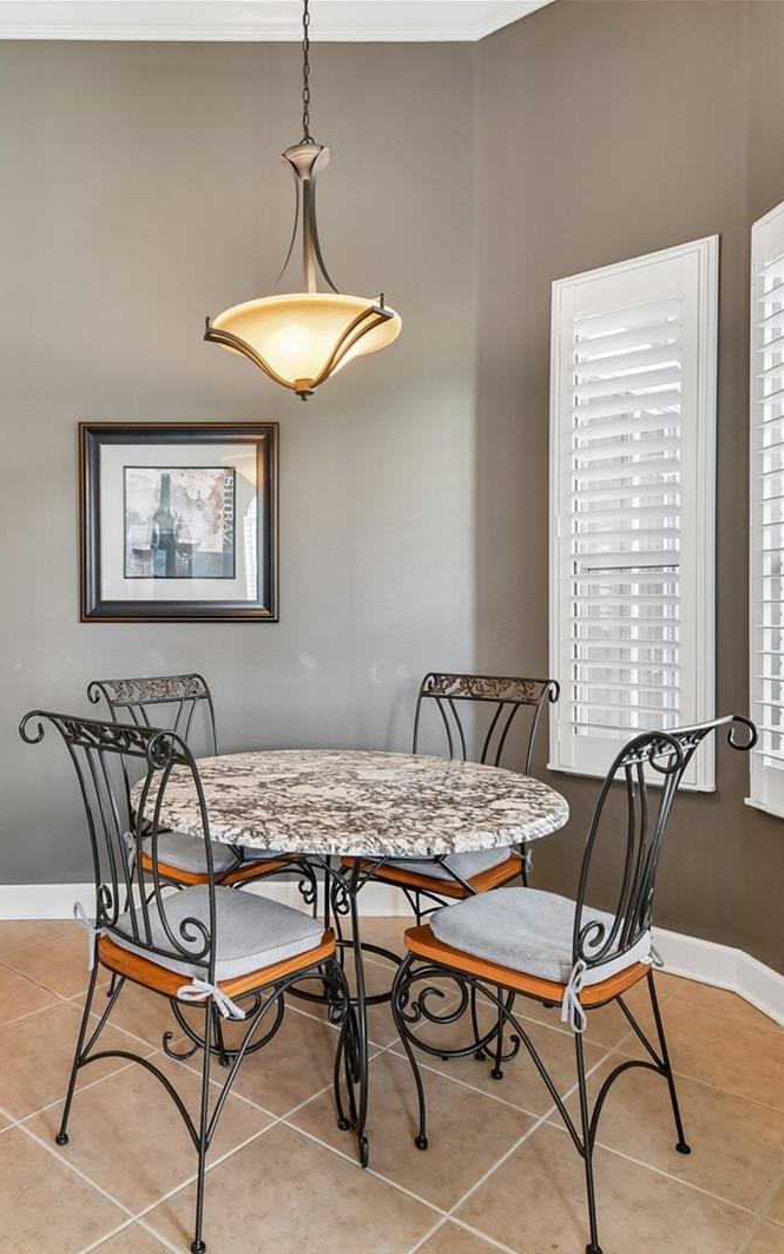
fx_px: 786
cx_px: 233
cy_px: 628
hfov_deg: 51.6
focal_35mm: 23
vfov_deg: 77.1
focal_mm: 10
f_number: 8
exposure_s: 1/3.33
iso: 100
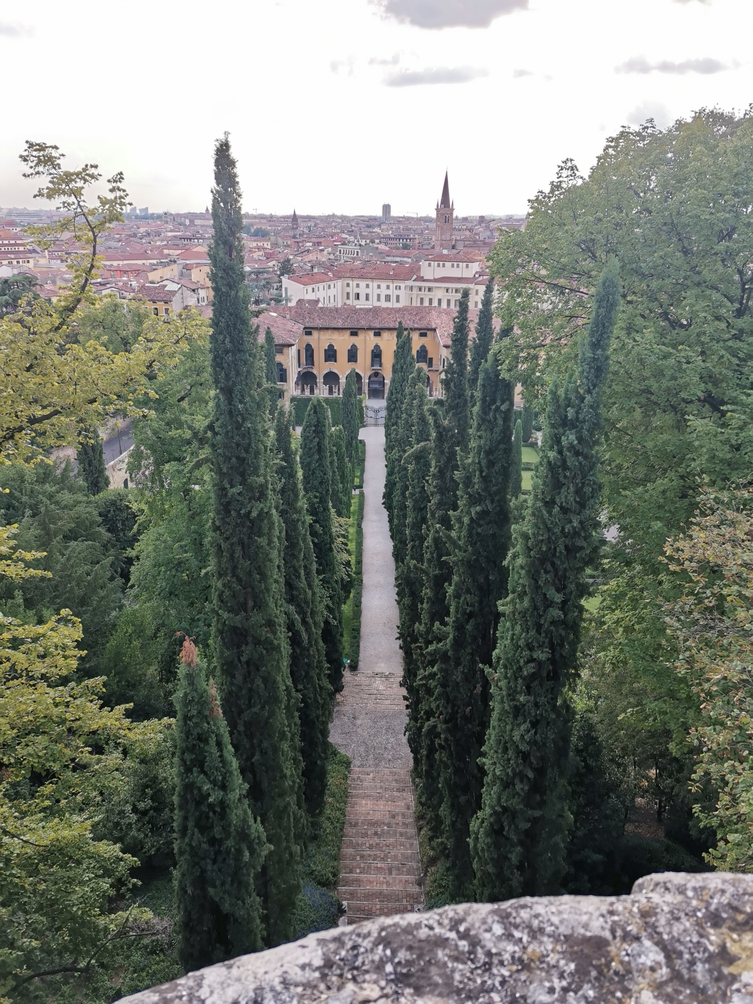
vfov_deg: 67.3
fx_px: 754
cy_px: 502
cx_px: 376
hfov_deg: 53.1
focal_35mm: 26
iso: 50
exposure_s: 1/285
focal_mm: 4.75
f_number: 1.8
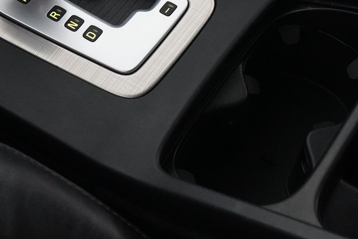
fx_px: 855
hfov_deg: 23.6
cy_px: 28
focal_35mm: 86
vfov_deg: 15.7
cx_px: 139
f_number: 3.5
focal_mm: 28
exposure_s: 1/25
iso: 6400
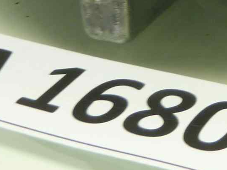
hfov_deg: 15.9
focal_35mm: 119
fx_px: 780
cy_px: -82
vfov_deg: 11.9
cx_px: 279
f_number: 3.3
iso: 80
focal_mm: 4.1
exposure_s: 1/20
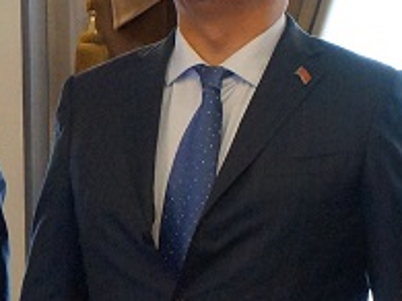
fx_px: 4822
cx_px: 651
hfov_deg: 4.7
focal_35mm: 416
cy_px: 231
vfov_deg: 3.6
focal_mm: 55
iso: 2000
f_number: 5.6
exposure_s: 1/160
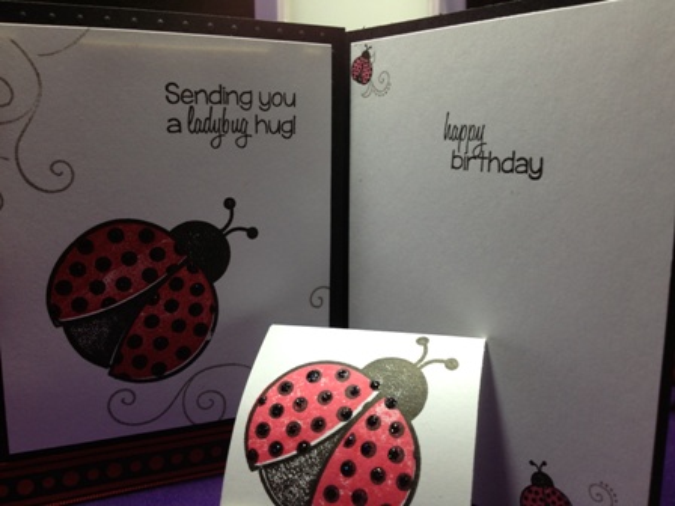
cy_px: 253
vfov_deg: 40.7
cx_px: 338
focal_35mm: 35
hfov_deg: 52.6
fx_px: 682
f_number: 2.4
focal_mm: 4.28
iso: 50
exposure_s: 1/60
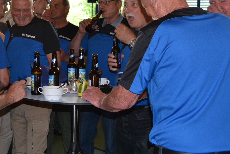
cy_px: 62
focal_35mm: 64
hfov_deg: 30.9
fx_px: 409
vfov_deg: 21.2
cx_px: 61
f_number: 4.2
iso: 1250
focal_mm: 26
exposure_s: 1/60
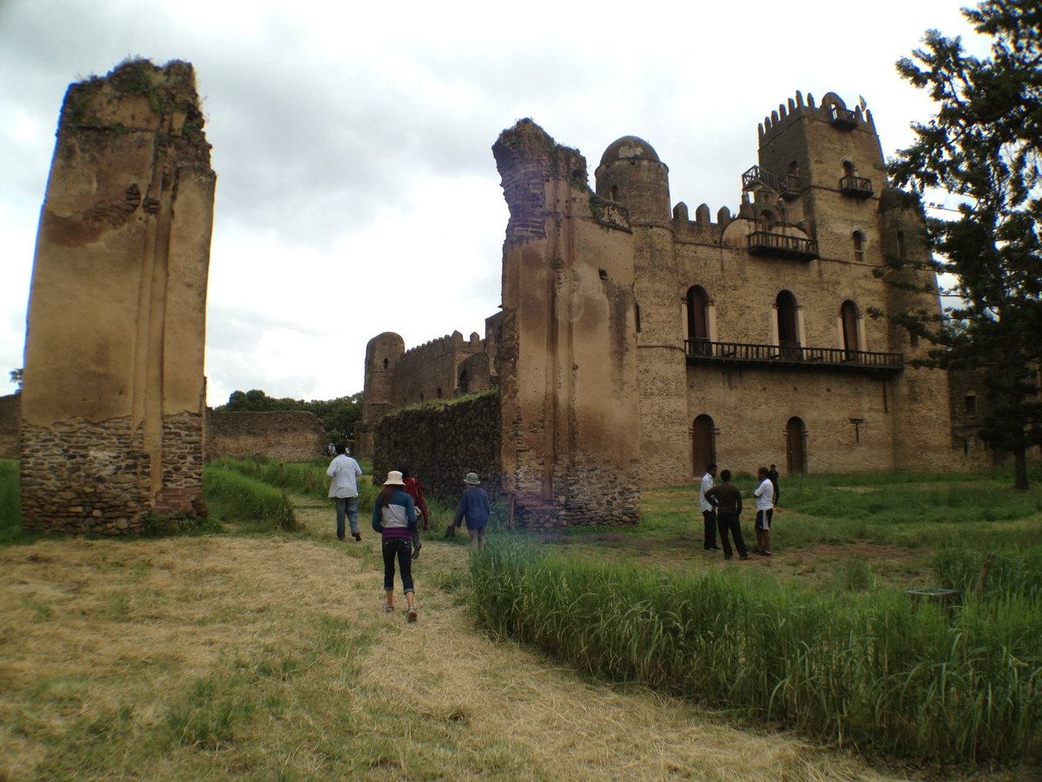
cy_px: 391
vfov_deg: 40.7
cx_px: 521
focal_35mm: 35
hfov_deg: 52.6
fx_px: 1054
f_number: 2.4
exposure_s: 1/544
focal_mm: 4.28
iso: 64
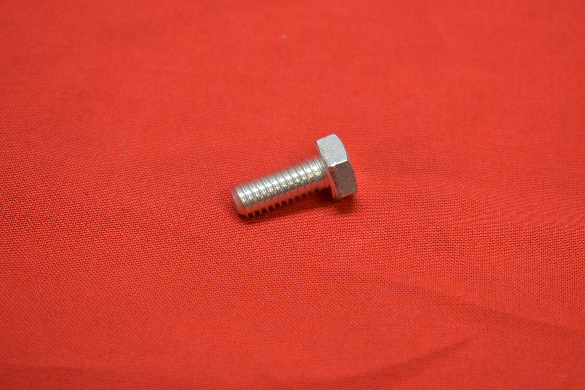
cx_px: 292
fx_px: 1341
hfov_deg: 24.6
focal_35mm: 82
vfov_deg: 16.6
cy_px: 195
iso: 800
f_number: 5.6
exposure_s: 1/60
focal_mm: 55
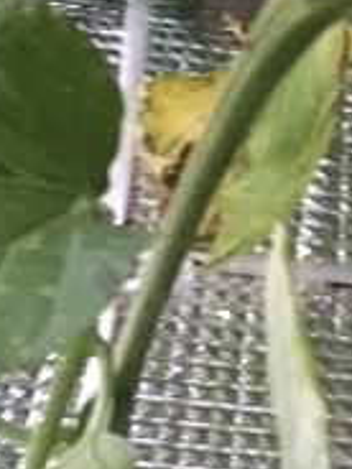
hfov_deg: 13.9
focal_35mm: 101
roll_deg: -13.8
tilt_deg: -34.7
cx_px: 495
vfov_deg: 18.9
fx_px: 1369
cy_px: -10
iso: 250
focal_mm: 4.15
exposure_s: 1/15
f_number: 2.2
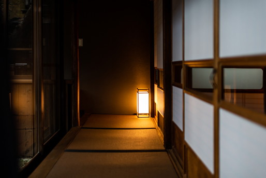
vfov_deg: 37.9
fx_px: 259
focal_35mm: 35
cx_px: 133
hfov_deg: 54.4
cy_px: 89
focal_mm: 35
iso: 320
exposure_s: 1/80
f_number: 1.4
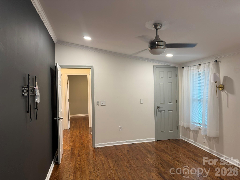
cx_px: 120
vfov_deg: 56.8
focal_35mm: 24
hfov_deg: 71.6
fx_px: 166
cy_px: 90
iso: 125
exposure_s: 1/60
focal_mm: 6.76
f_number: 1.78
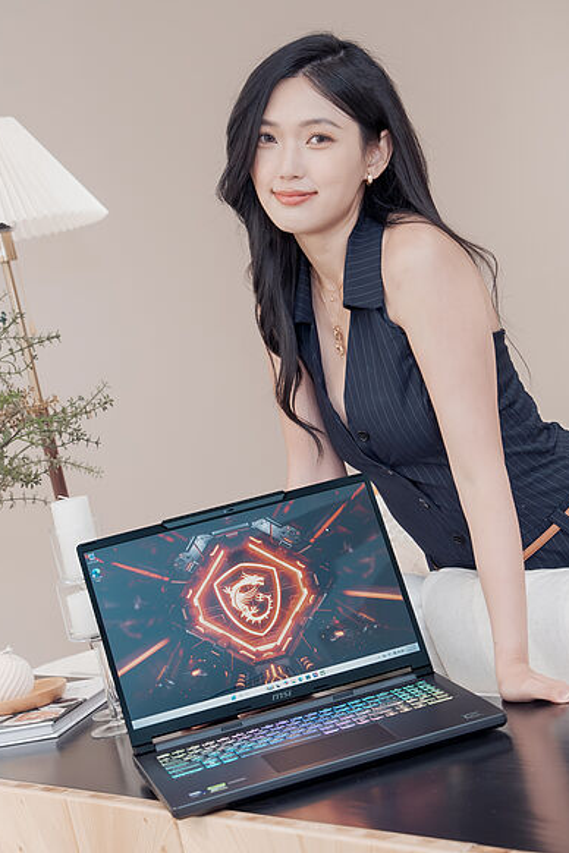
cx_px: 365
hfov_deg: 16.4
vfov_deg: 24.5
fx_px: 1968
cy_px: 426
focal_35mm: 83
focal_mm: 55
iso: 1600
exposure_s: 1/60
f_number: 5.6
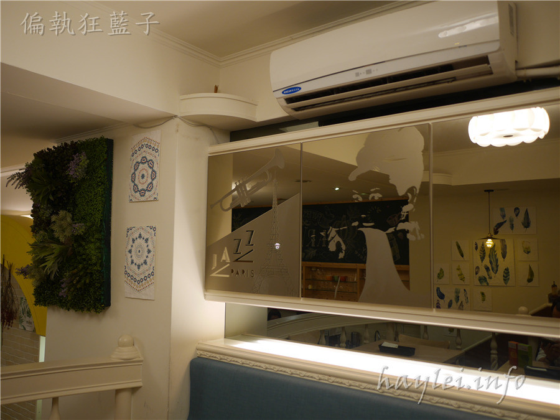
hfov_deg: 60.0
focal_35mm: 30
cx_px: 280
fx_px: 485
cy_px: 210
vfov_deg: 46.8
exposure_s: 1/60
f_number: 1.7
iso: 200
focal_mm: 15
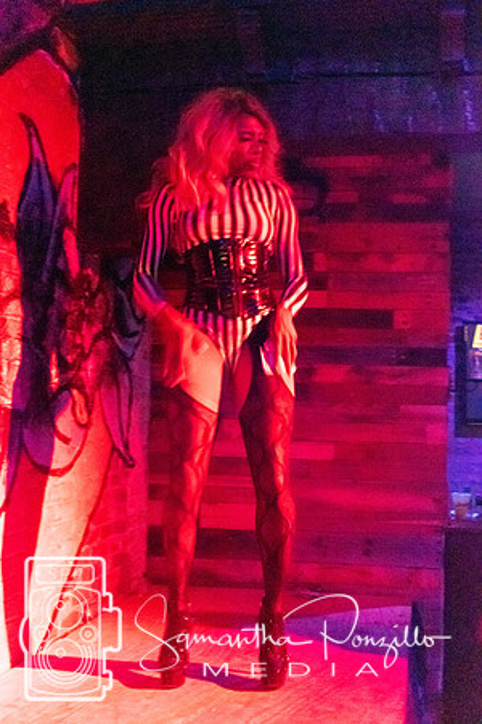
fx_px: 904
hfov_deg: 29.9
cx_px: 241
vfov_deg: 43.6
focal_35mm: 45
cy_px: 362
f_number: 4.2
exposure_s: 1/40
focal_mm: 30
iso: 12800
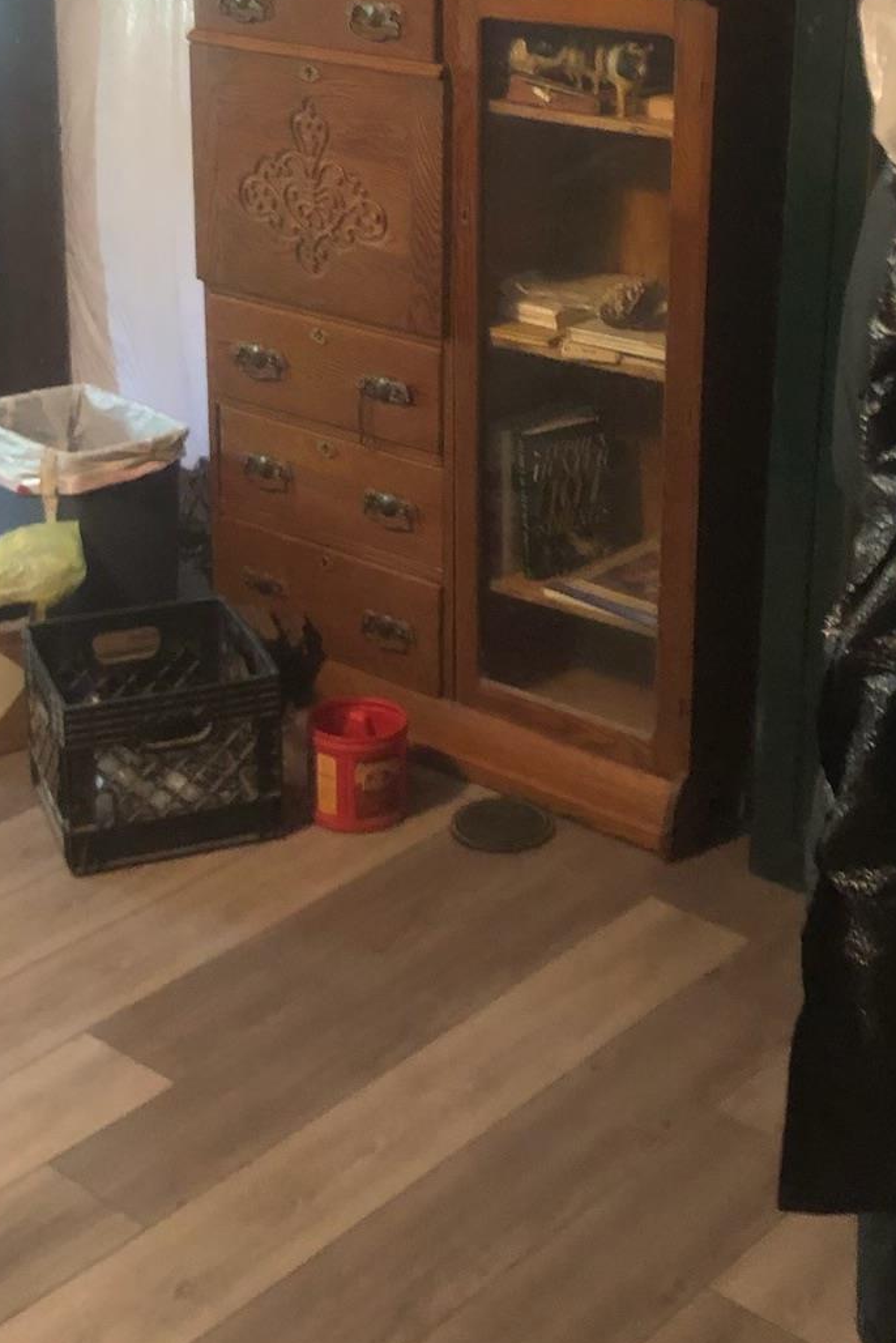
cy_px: 461
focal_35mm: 58
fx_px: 2164
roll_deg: +0.2
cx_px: 511
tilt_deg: -18.0
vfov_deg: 34.2
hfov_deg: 23.4
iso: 100
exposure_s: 1/4
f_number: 1.8
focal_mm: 3.99
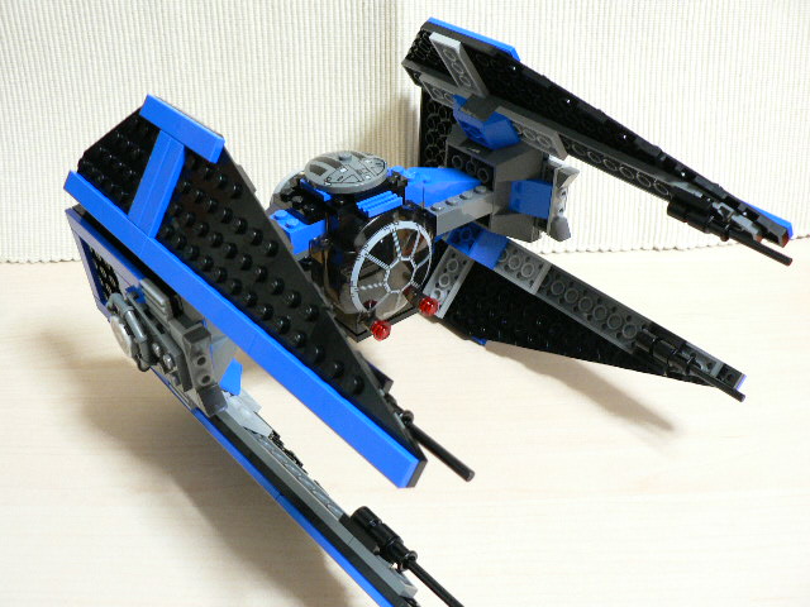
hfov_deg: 51.4
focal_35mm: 36
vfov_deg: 39.7
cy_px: 304
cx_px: 405
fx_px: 842
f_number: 2.8
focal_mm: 6
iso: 200
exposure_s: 1/8
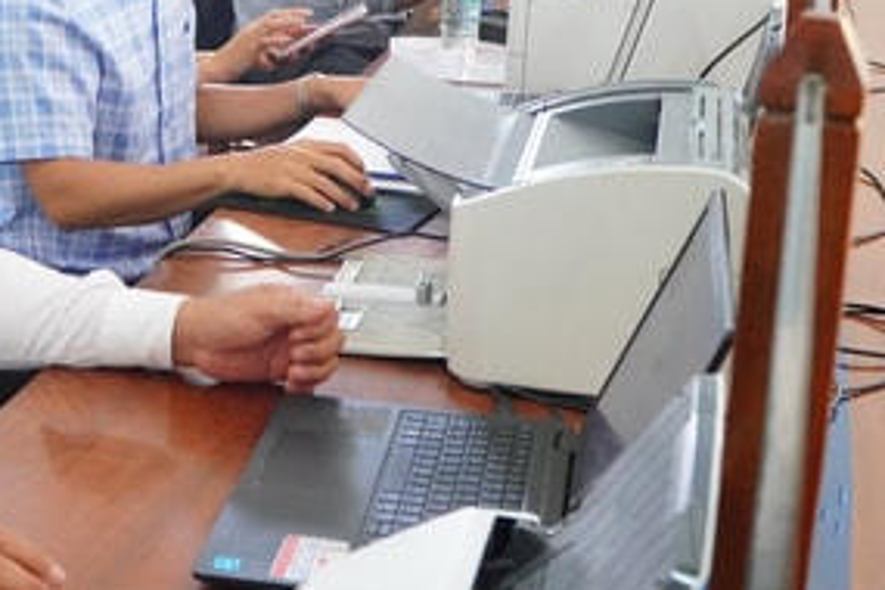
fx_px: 1819
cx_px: 109
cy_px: 99
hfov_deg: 26.5
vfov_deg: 18.2
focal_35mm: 74
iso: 2500
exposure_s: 1/160
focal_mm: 26
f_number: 4
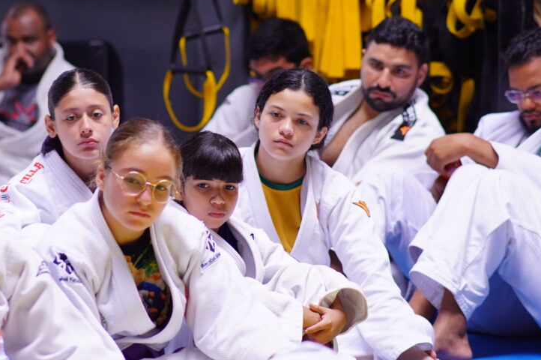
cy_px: 171
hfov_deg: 11.4
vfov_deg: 7.6
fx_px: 2702
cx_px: 163
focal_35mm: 180
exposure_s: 1/320
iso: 1000
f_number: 1.8
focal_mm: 85
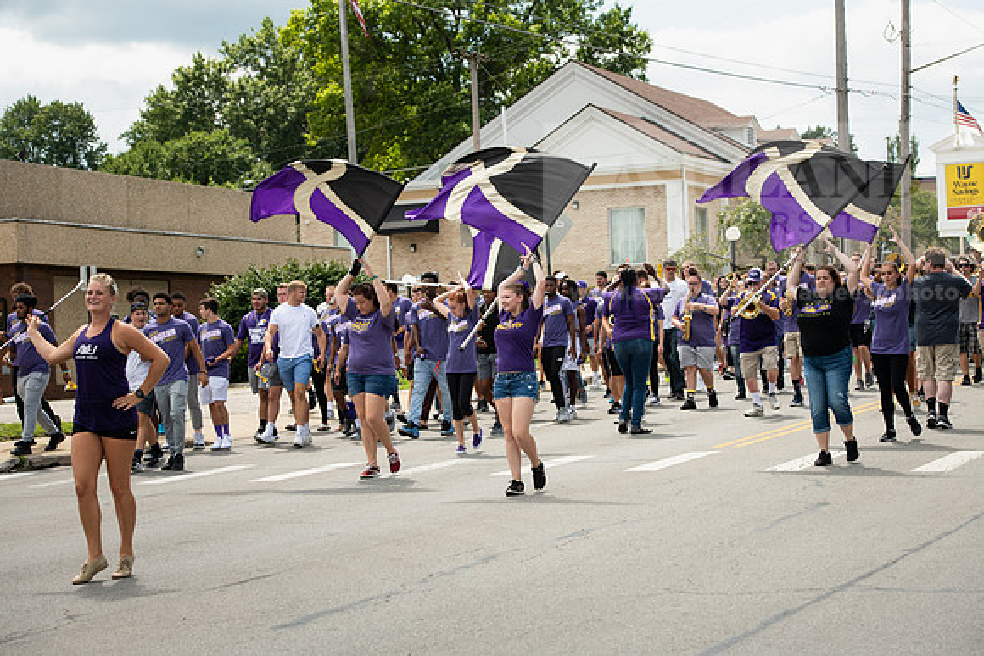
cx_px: 492
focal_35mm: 80
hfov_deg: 25.4
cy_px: 328
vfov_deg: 17.1
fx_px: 2187
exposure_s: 1/800
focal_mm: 80
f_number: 6.3
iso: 250
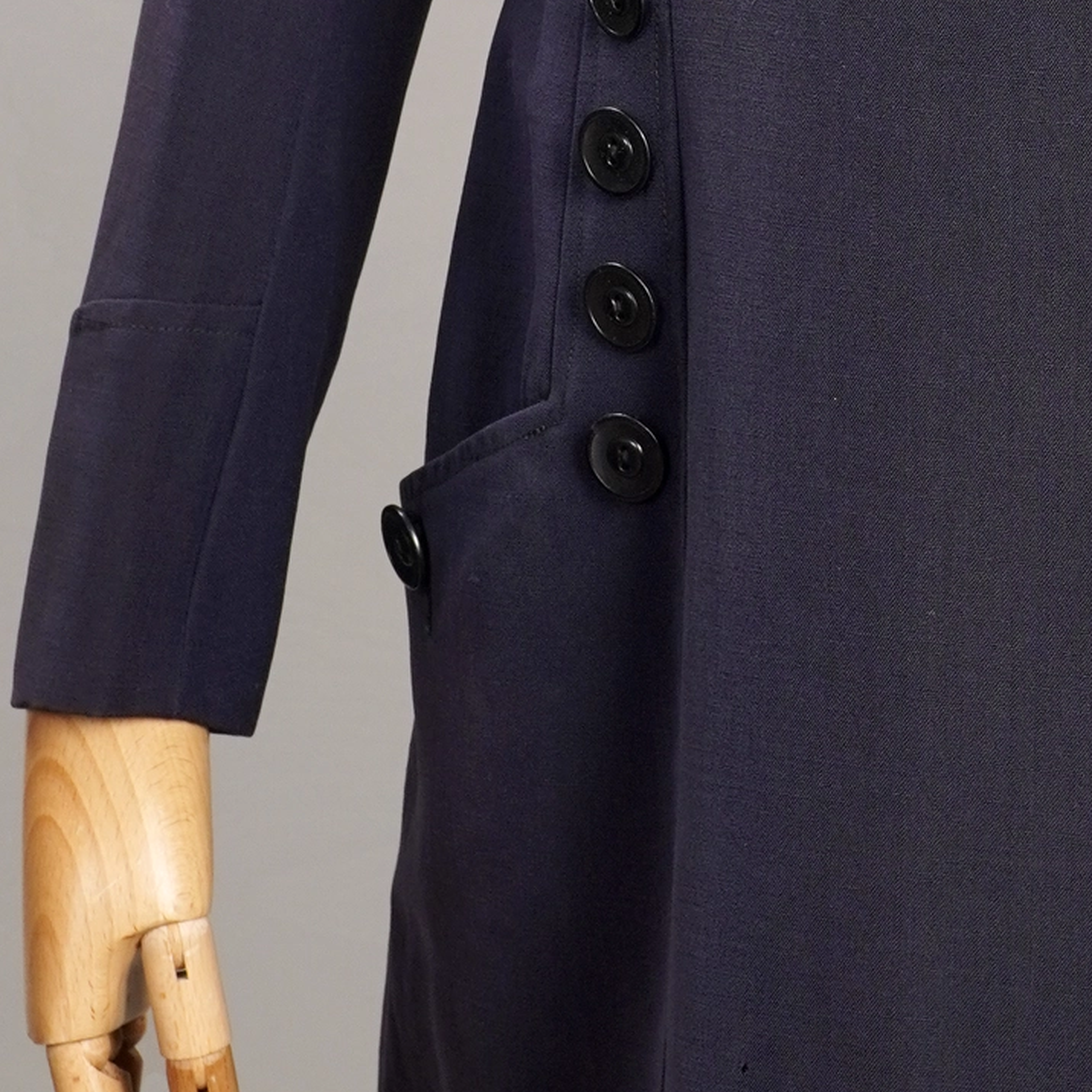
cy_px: -178
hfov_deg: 10.5
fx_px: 5853
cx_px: 1245
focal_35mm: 164
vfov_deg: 10.5
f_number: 8
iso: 320
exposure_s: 1/25
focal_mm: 32
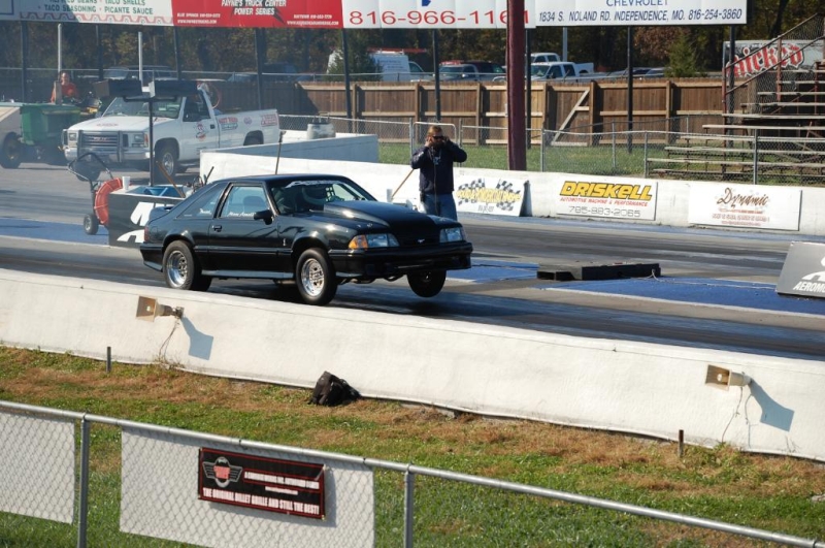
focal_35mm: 150
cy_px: 274
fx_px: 3433
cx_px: 412
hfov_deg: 13.7
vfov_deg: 9.1
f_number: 7.1
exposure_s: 1/800
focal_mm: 100
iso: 200
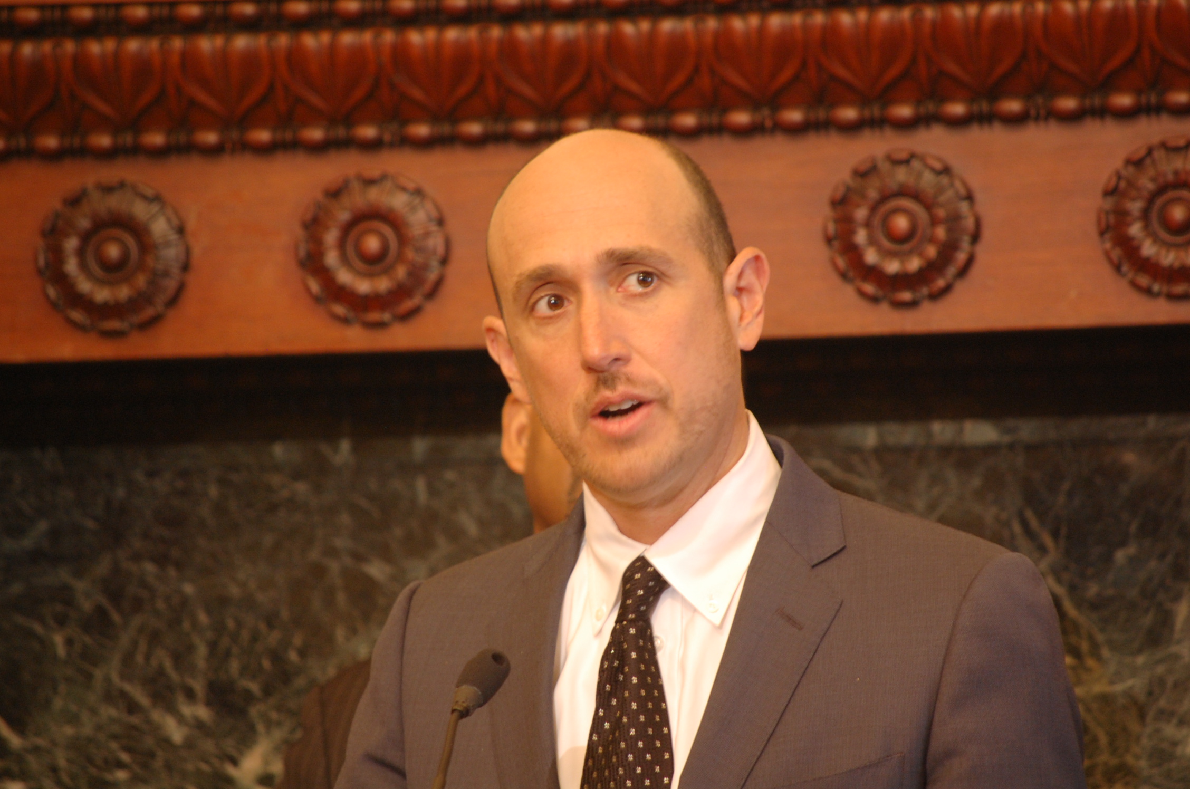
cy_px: 394
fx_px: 9900
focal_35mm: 300
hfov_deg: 6.9
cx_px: 595
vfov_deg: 4.6
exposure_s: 1/10
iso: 800
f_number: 5.6
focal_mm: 200
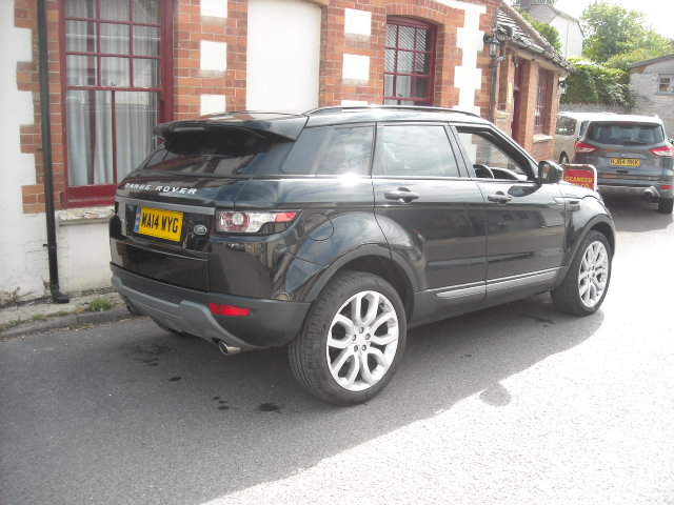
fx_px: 681
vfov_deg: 40.7
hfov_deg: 52.6
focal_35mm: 35
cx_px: 337
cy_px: 252
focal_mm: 5.7
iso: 64
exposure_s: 1/239
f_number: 2.8
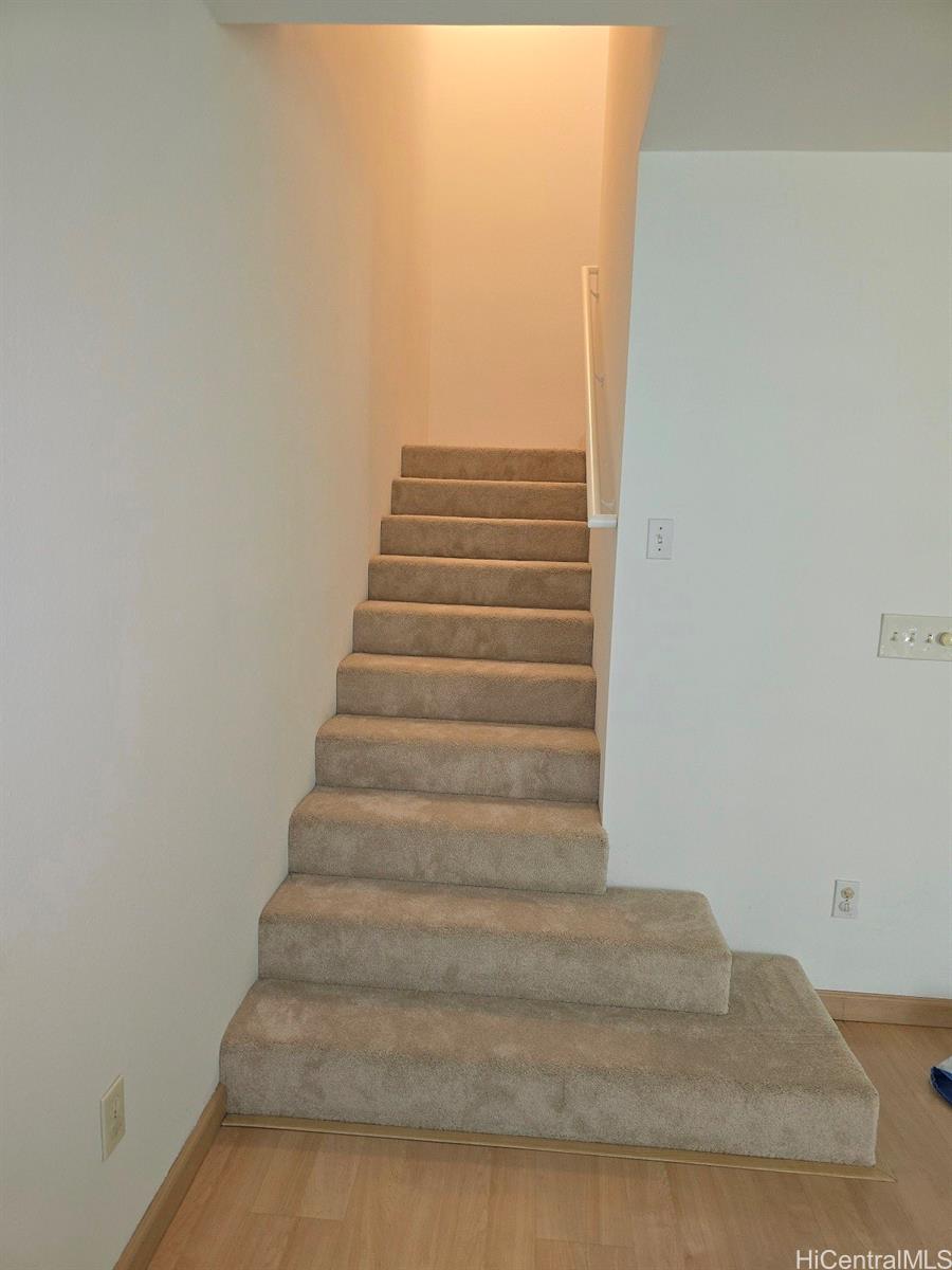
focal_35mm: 23
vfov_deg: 73.9
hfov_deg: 58.9
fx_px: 843
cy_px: 635
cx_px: 476
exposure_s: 1/24
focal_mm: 6.3
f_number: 1.7
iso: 100
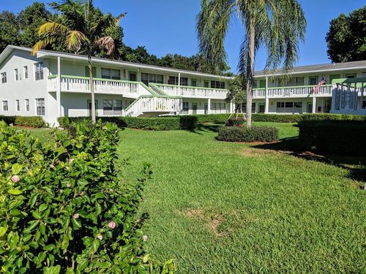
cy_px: 137
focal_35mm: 27
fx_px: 285
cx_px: 183
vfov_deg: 51.4
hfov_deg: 65.3
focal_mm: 4.44
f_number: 1.8
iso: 62
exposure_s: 1/7812
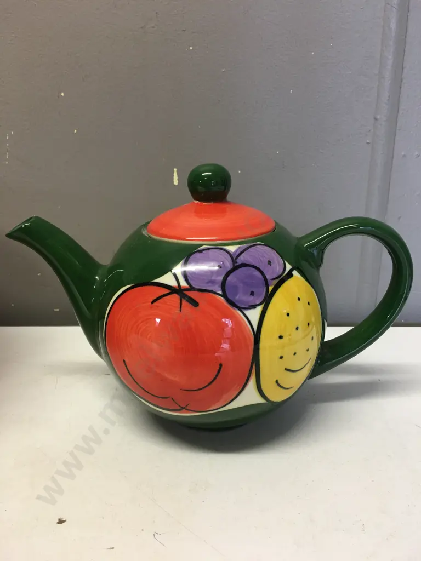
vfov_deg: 61.7
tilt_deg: -17.4
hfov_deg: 48.2
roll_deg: +0.7
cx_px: 210
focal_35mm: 29
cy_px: 280
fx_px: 470
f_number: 2.2
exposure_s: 1/33
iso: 50
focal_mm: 4.15
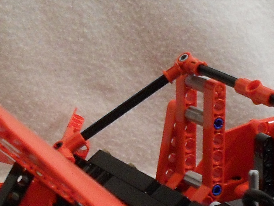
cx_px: 188
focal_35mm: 138
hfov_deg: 14.3
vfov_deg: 10.4
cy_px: 292
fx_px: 1092
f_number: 3.2
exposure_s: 1/15
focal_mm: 6.3
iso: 200
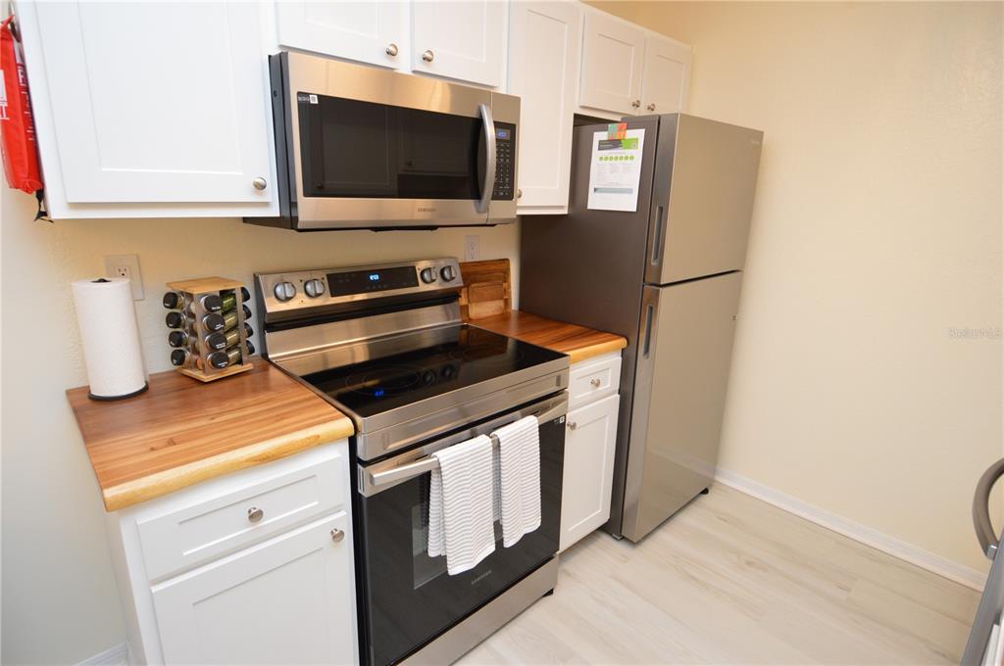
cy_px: 333
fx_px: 501
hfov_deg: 90.1
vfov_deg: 67.2
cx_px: 502
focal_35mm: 18
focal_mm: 12
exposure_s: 1/60
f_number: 4
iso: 560
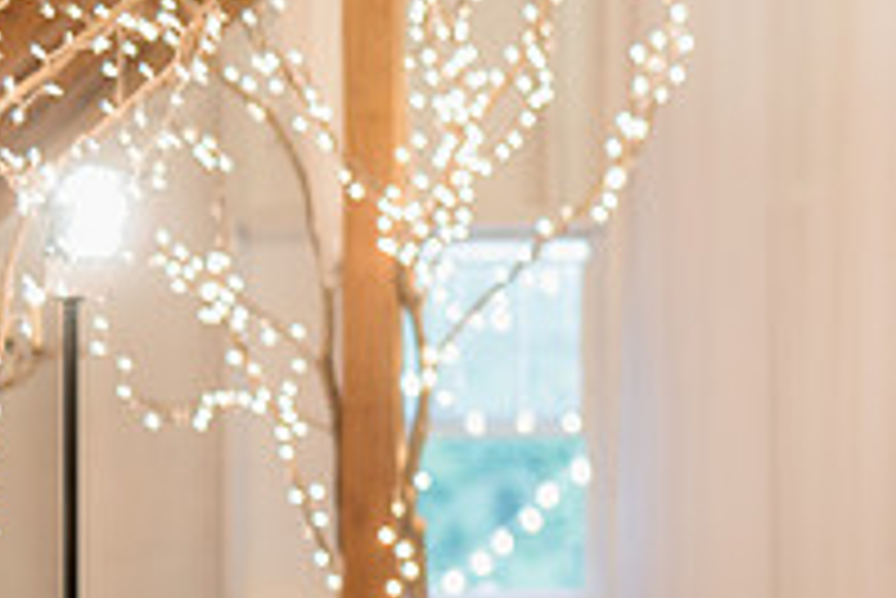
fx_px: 3910
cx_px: 1134
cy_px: 682
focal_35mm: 157
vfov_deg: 8.7
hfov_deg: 12.7
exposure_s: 1/50
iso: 320
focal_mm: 50
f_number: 1.8
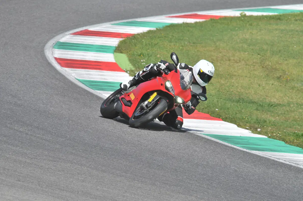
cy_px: 100
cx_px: 152
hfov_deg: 3.3
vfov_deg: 2.2
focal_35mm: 630
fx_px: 5296
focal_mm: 420
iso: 200
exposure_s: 1/640
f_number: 10
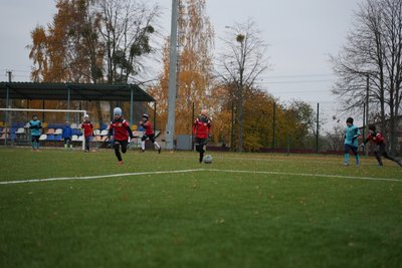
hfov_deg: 27.0
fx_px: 838
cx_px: 201
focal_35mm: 75
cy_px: 134
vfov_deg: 18.2
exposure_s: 1/800
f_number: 3.2
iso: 2000
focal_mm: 75
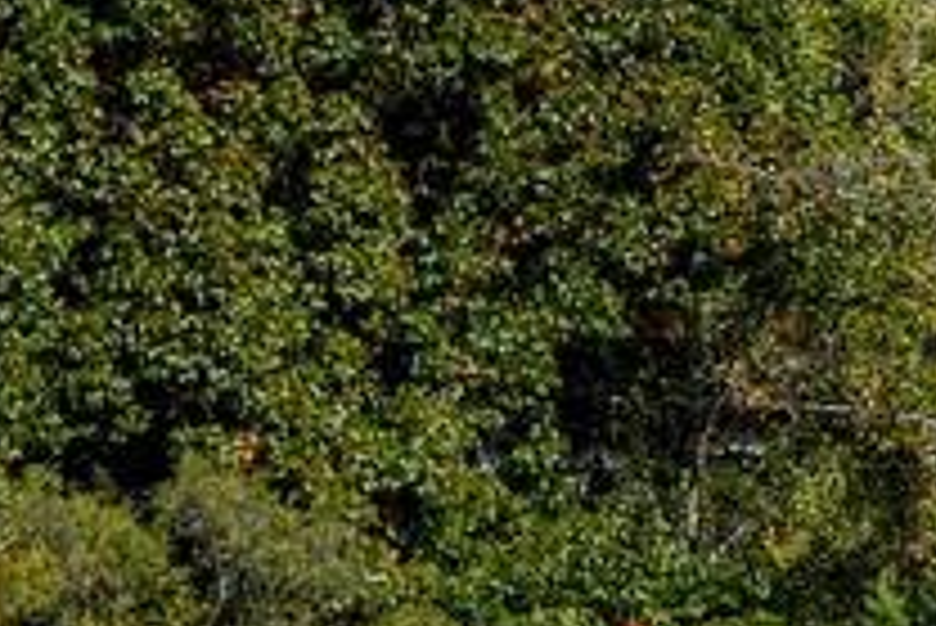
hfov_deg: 11.5
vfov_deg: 7.4
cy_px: -673
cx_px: 814
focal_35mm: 177
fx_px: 4605
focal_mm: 24
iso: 125
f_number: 4.5
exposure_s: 1/1600
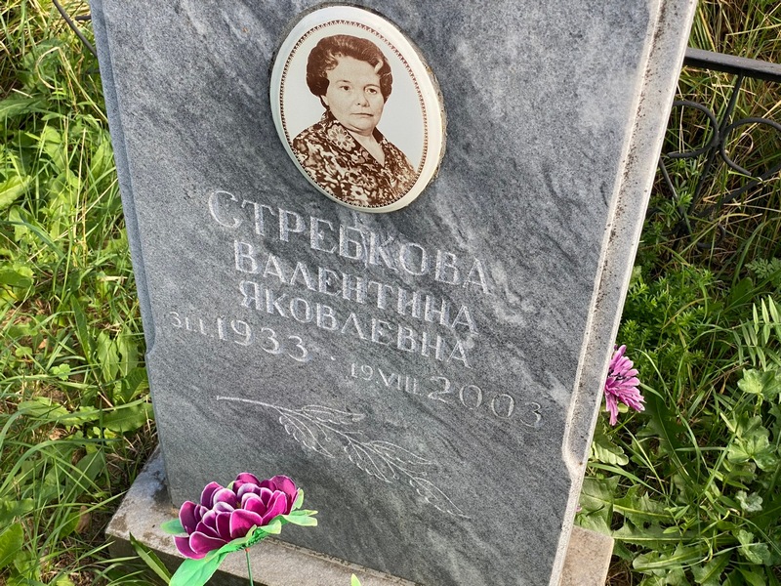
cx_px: 390
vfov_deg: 28.0
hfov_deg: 36.8
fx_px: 1173
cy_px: 293
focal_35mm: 52
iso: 20
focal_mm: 6
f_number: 2
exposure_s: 1/254
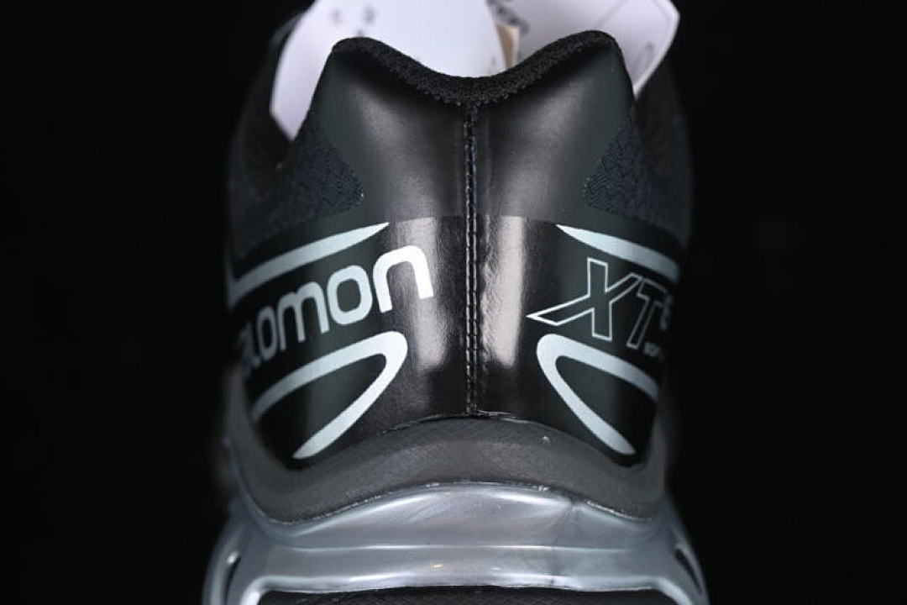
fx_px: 1889
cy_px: 302
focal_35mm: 75
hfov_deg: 27.0
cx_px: 454
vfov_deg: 18.2
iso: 160
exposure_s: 1/50
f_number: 6.3
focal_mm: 50
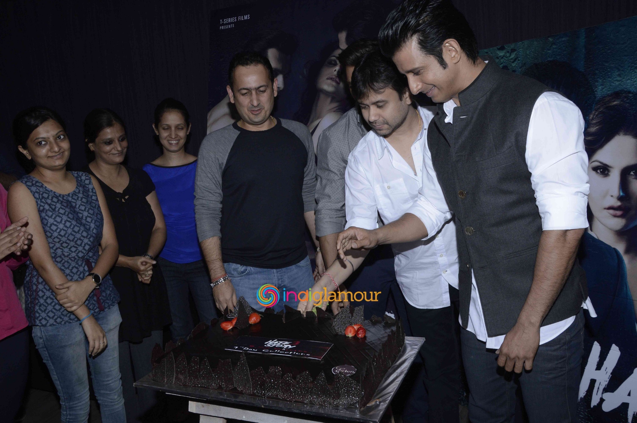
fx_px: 557
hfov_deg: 59.5
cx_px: 318
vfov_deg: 41.6
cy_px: 212
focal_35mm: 32
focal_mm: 21
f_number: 13
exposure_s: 1/200
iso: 800
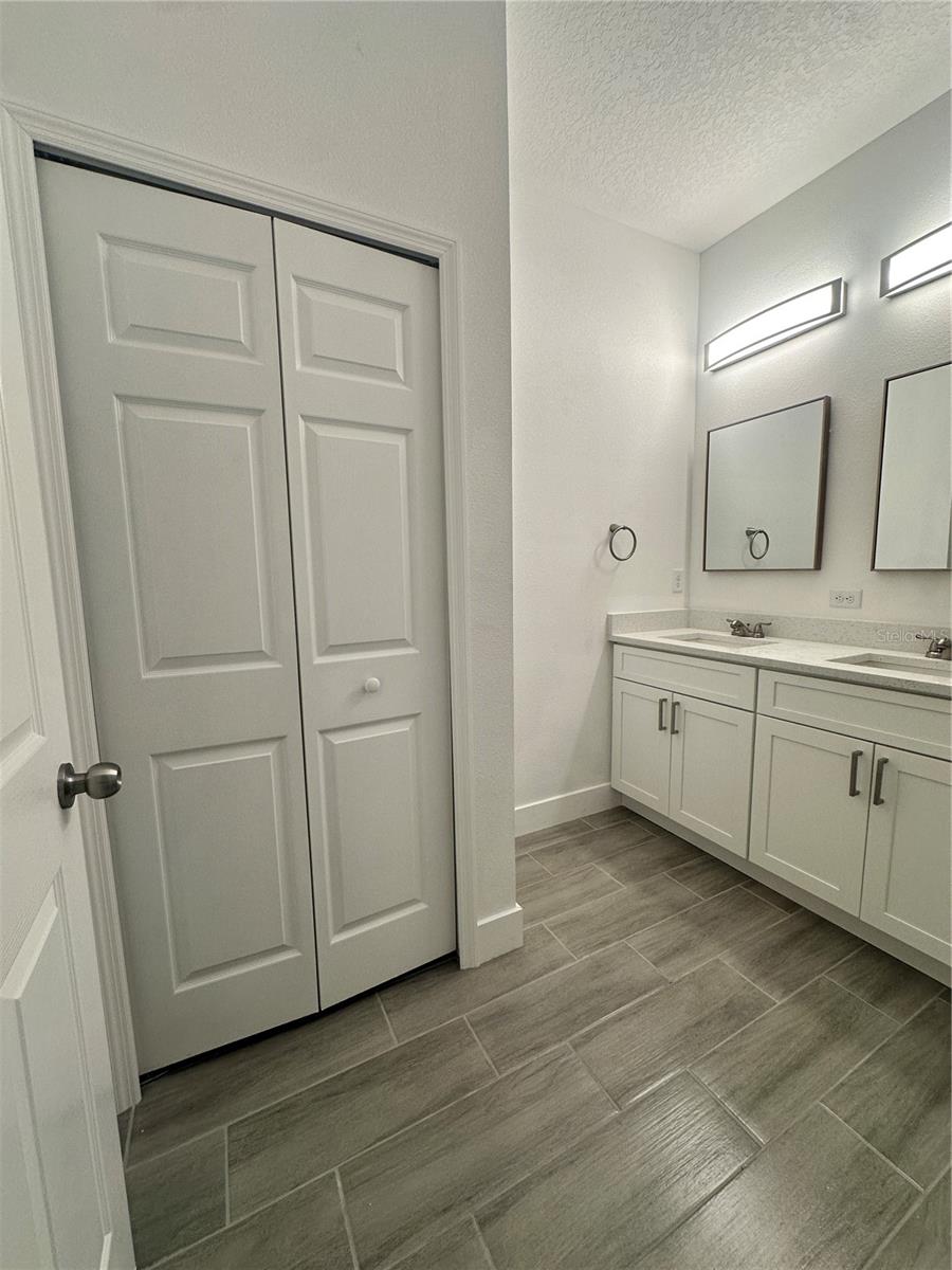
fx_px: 513
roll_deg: +0.3
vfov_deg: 102.1
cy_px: 635
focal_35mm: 14
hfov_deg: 85.7
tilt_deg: -6.3
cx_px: 476
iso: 100
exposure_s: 1/120
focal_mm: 2.22
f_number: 2.2
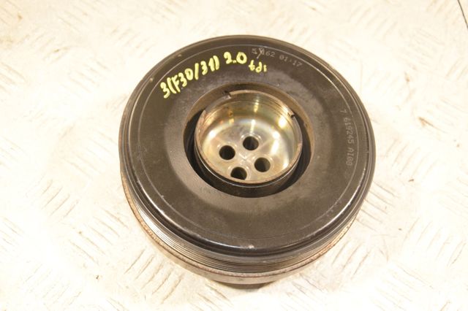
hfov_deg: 35.1
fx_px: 741
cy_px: 156
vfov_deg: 23.8
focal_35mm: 57
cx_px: 234
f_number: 5.6
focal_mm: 38
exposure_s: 1/125
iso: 1600
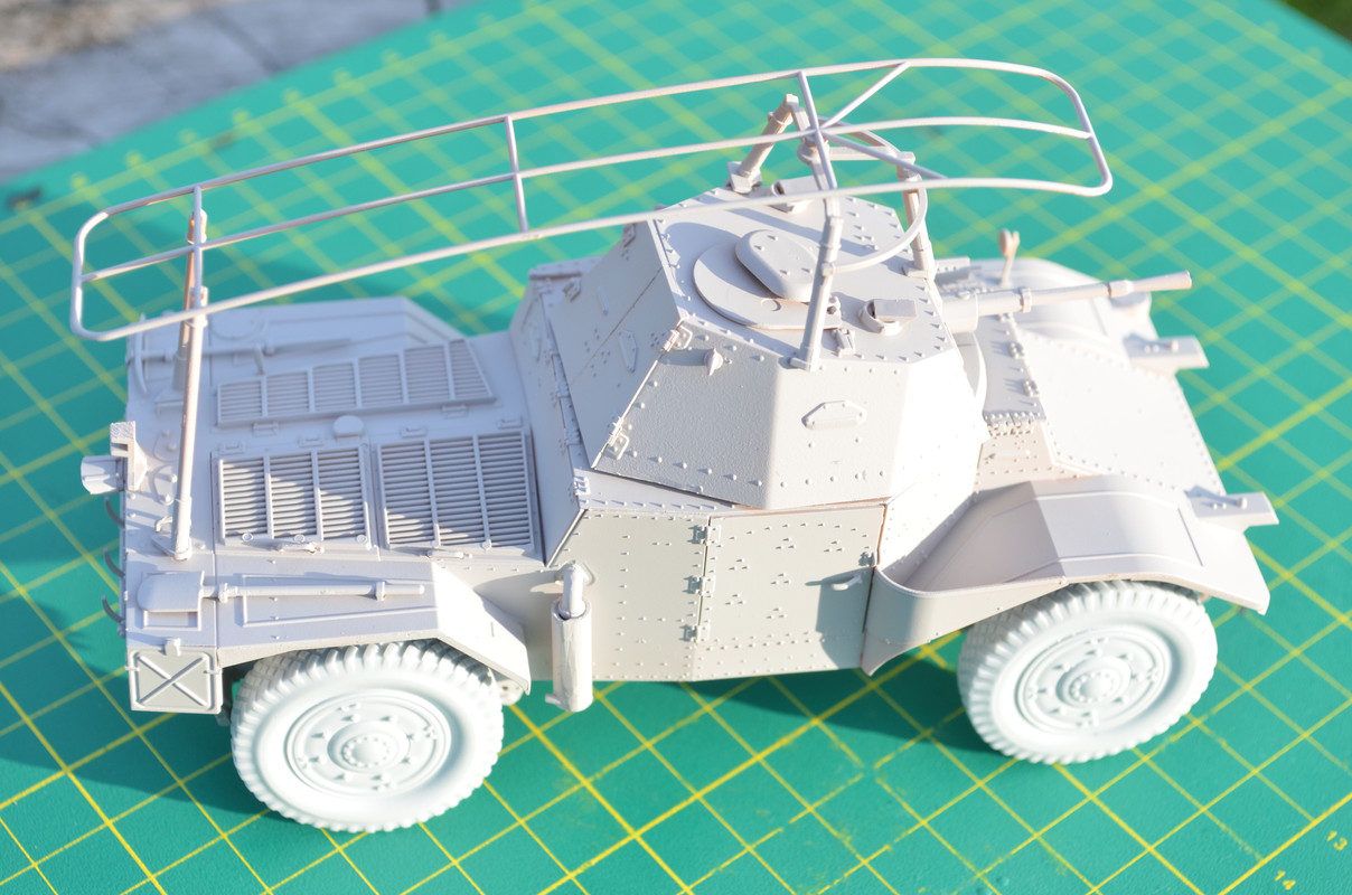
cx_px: 676
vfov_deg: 20.5
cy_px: 448
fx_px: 2473
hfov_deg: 30.6
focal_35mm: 66
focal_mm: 44
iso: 320
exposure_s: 1/250
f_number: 7.1
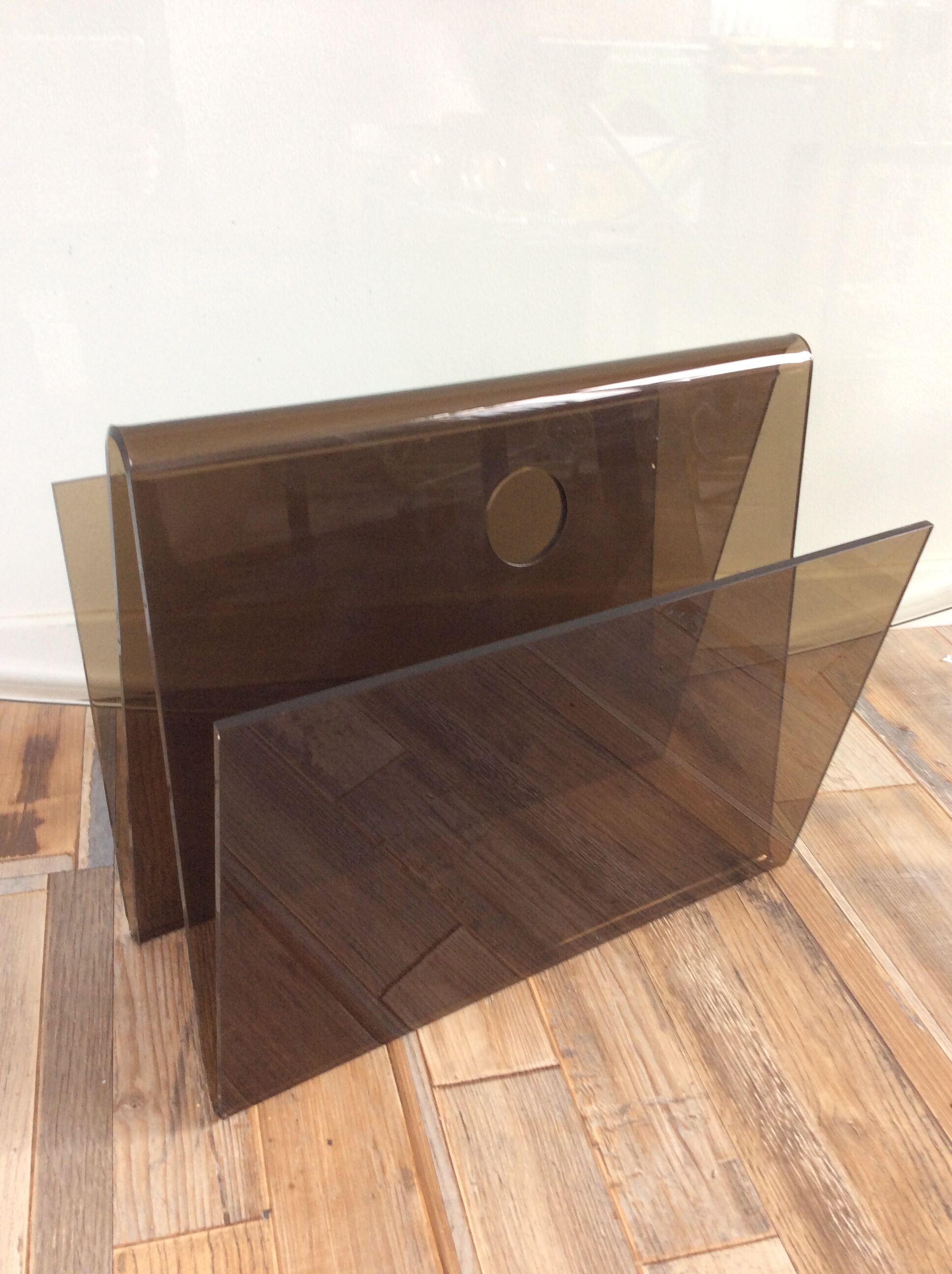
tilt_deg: -30.0
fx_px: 1177
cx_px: 476
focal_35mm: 32
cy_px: 637
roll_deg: -3.5
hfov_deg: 44.1
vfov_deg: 56.9
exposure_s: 1/25
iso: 64
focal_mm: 3.3
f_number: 2.4
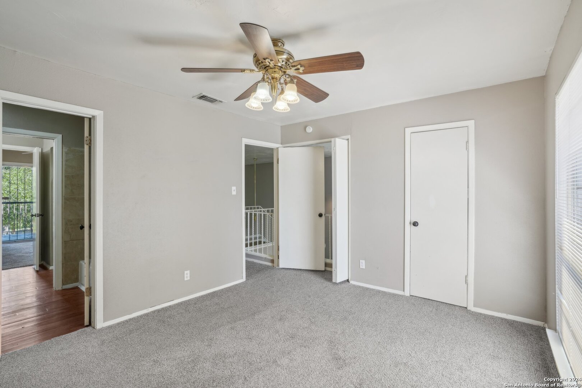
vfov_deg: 73.7
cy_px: 194
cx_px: 291
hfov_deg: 96.7
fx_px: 259
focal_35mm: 16
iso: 400
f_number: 8
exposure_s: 1/30
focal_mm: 16
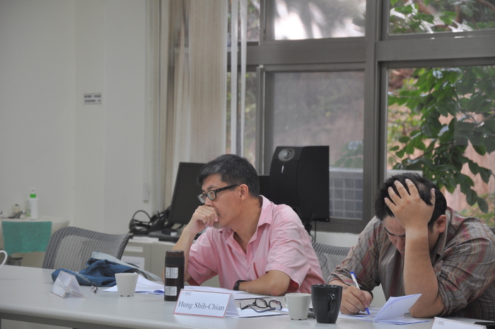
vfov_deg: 9.9
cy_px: 164
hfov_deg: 14.9
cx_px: 248
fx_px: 1895
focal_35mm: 138
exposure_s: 1/60
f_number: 5.6
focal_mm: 92
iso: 560
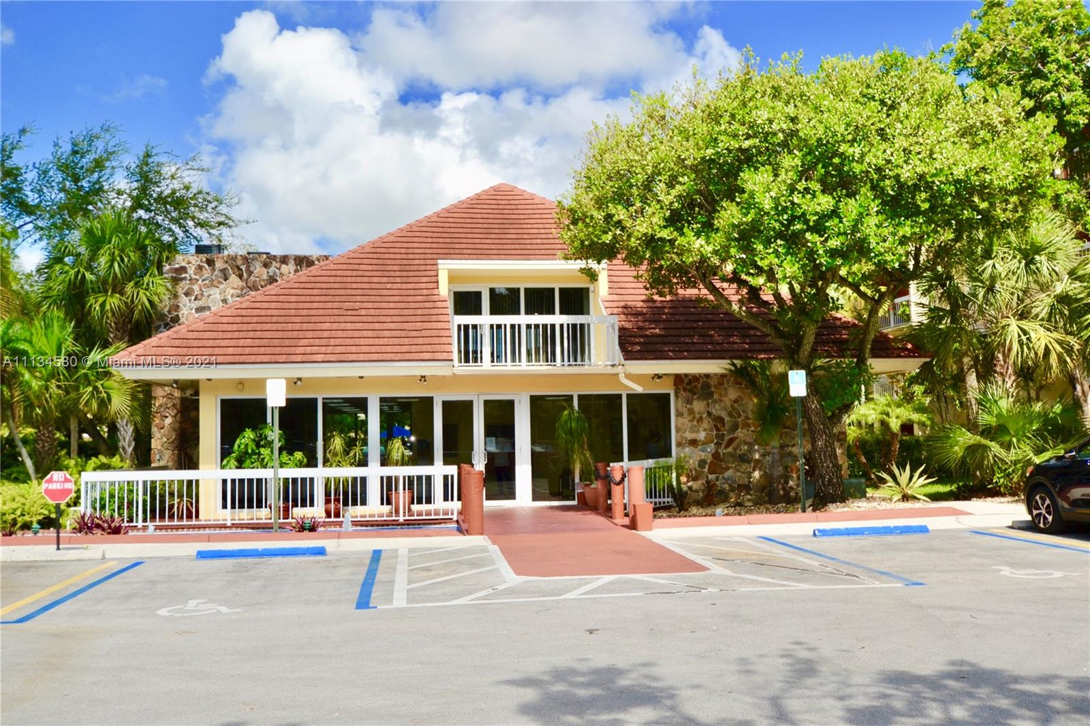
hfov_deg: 57.2
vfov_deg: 40.0
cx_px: 545
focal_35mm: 33
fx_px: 999
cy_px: 363
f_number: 9
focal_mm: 22
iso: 100
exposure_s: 1/200
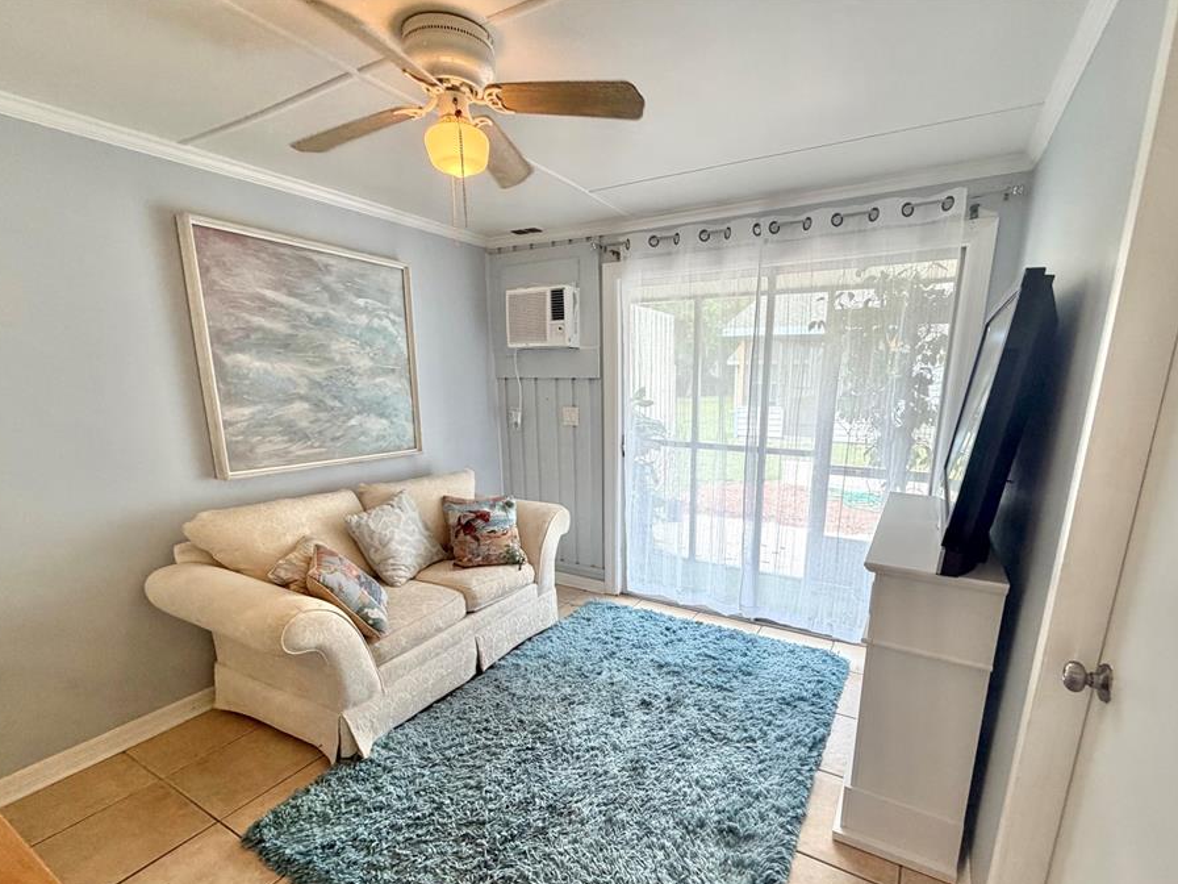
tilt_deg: -13.9
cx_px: 632
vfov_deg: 77.7
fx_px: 544
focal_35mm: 16
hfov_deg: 94.3
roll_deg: +0.0
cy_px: 501
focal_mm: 2.22
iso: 160
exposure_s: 1/120
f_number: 2.2
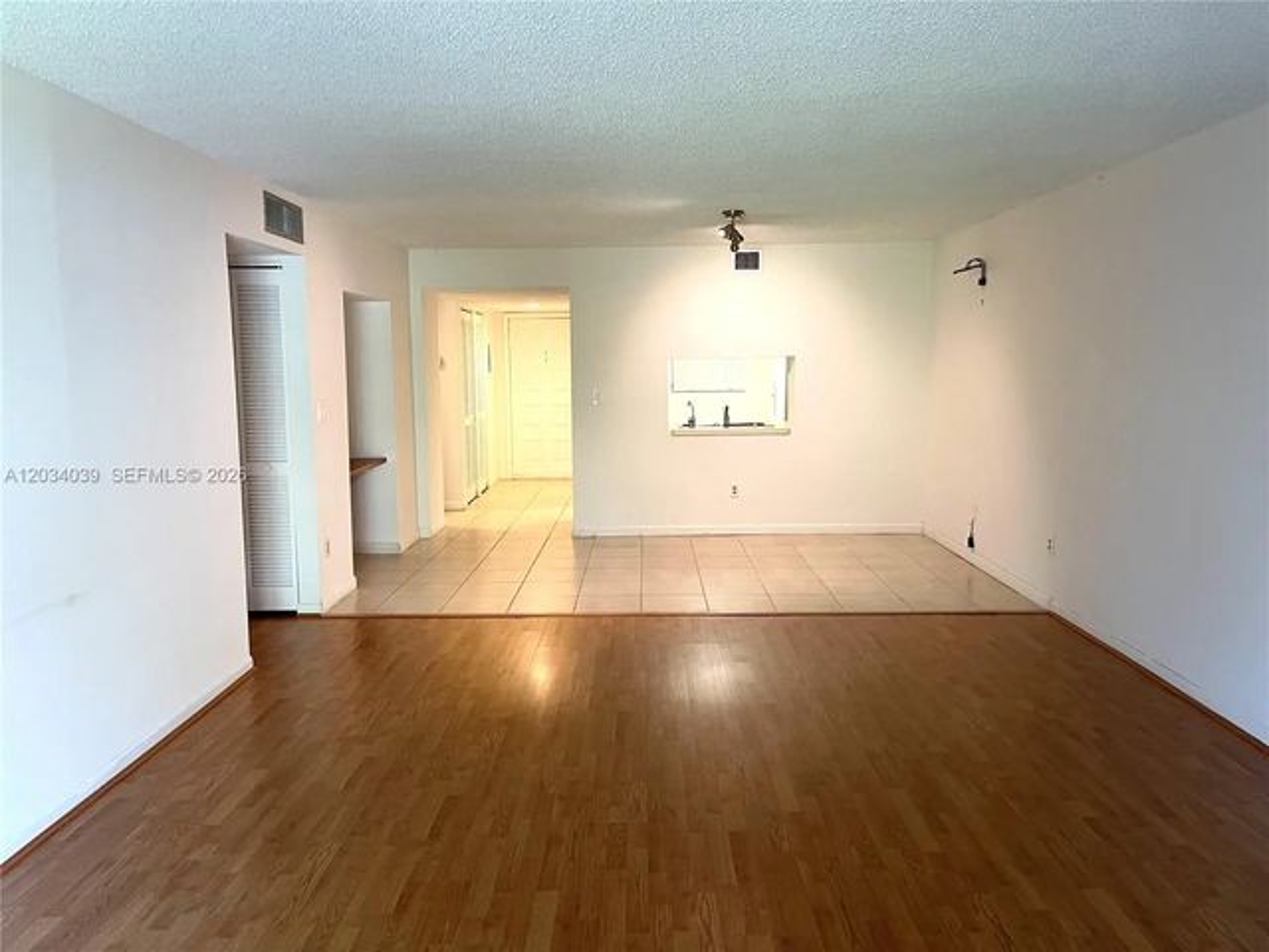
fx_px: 916
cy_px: 476
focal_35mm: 25
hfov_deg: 69.4
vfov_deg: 54.9
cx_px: 634
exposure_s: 1/60
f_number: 1.6
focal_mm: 5.1
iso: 250
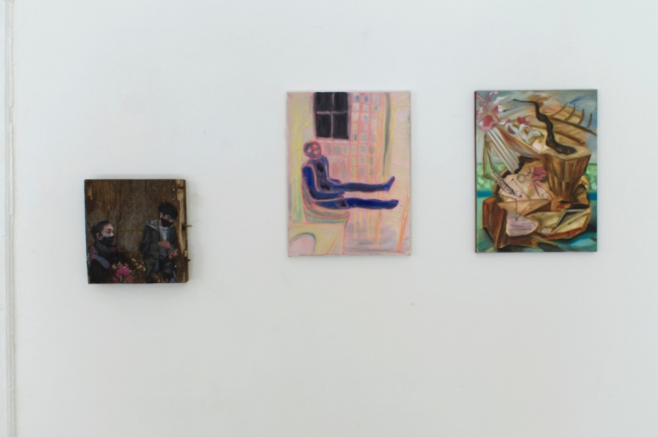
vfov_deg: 36.8
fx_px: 657
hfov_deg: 53.2
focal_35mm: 36
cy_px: 218
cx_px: 329
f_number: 4.5
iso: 100
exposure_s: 1/60
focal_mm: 24
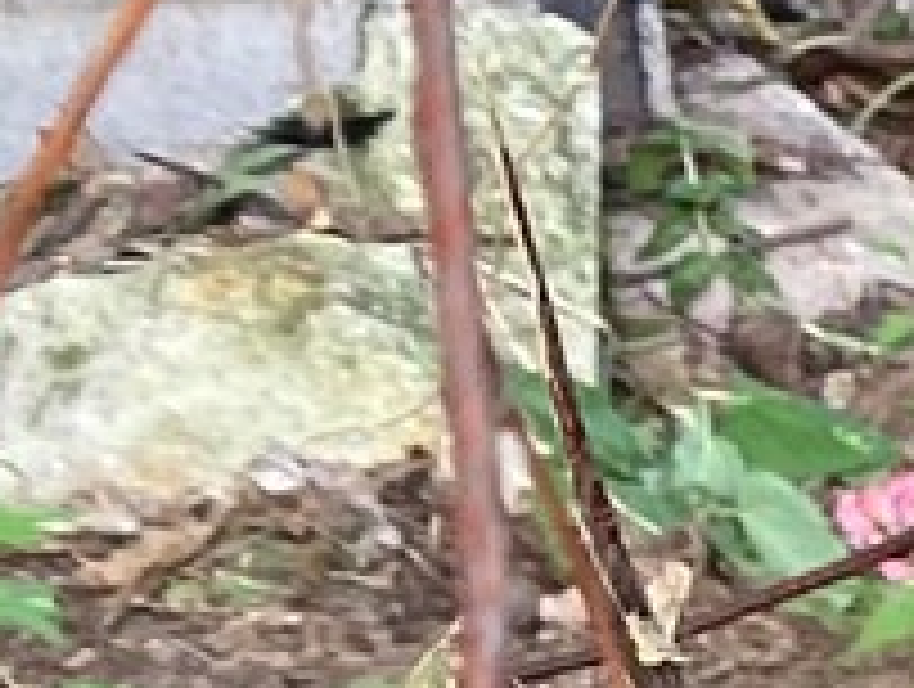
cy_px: 1497
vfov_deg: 7.7
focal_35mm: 184
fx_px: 4867
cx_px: 3206
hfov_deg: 8.2
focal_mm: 4.25
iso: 125
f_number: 1.8
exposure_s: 1/102
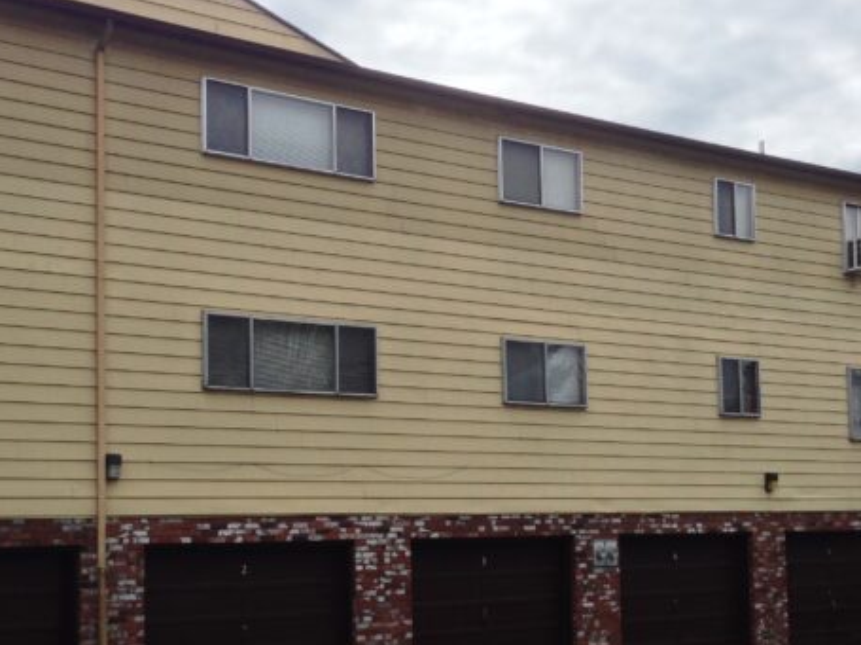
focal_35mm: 56
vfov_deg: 25.9
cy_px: 451
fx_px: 1393
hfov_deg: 34.3
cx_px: 380
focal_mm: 4.13
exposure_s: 1/1153
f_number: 2.4
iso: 50
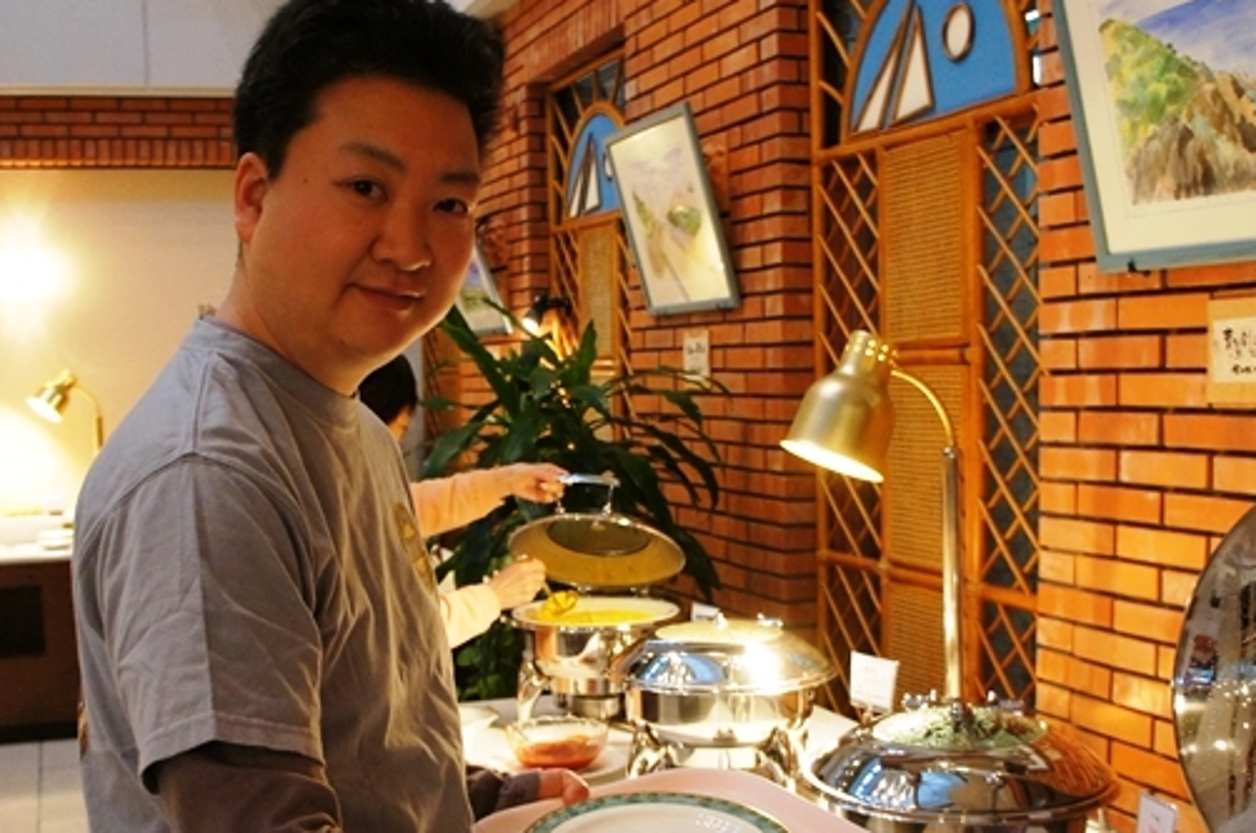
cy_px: 574
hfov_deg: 45.5
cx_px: 598
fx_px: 1498
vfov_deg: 30.8
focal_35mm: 43
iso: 1600
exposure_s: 1/100
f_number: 3.5
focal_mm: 18
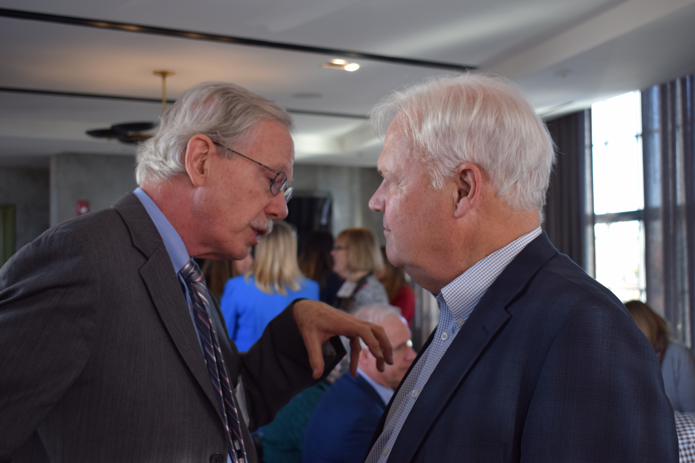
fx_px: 985
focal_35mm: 51
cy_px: 232
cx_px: 348
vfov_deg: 26.5
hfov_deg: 38.9
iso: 400
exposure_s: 1/60
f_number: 4.5
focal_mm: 34
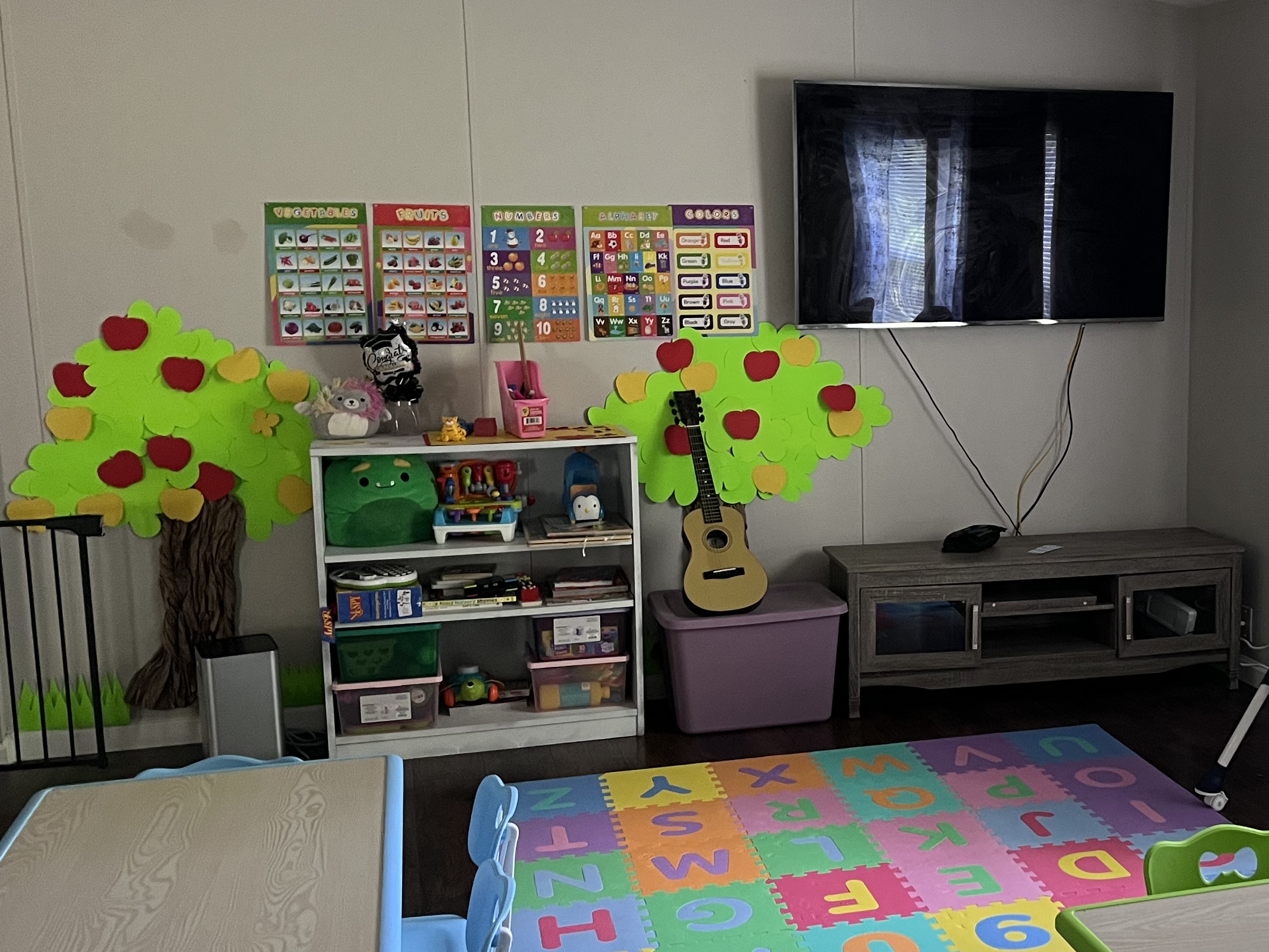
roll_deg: +0.3
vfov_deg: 32.9
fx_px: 1613
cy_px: 510
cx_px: 927
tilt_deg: -10.6
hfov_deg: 41.9
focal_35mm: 44
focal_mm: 5.1
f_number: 1.6
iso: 250
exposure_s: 1/60
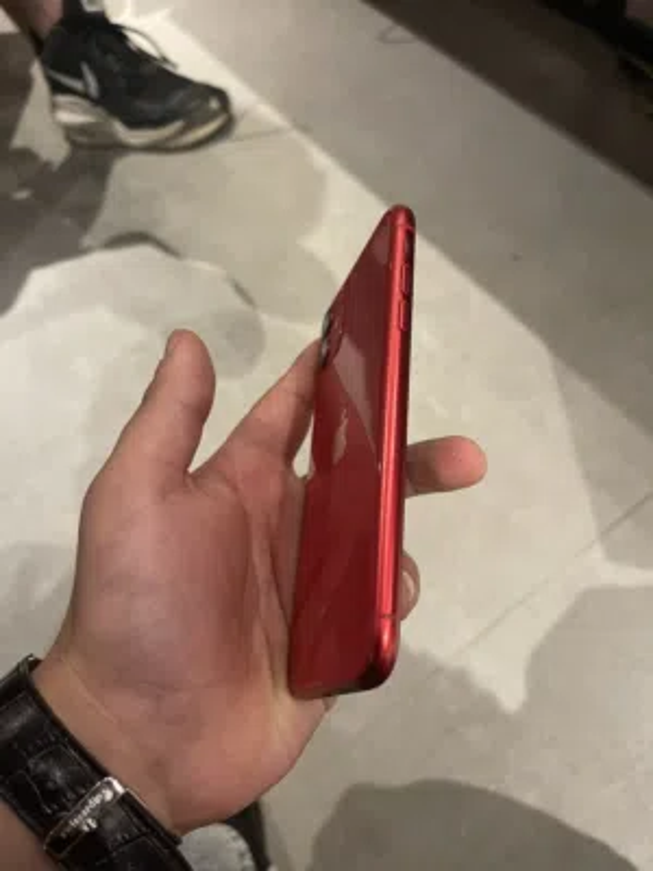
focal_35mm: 25
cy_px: 436
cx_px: 326
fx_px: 629
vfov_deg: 69.4
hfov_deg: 54.9
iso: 500
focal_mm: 5.1
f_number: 1.6
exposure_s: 1/33
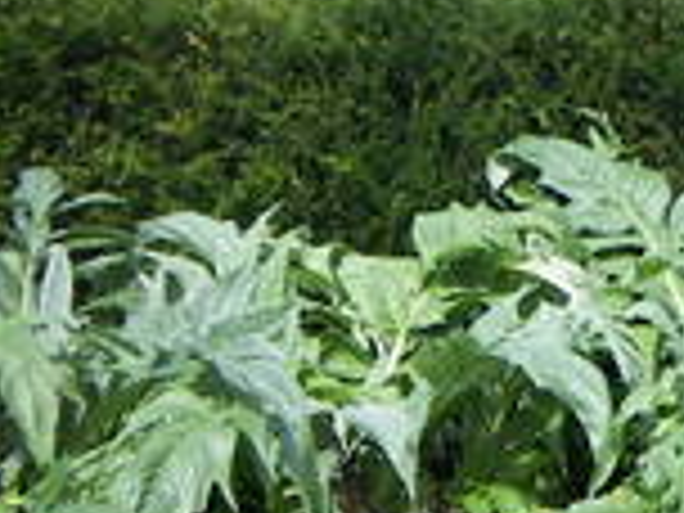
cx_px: 986
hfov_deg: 9.3
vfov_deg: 7.1
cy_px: 166
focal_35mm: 208
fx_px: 4110
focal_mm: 9.5
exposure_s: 1/320
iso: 50
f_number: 3.2
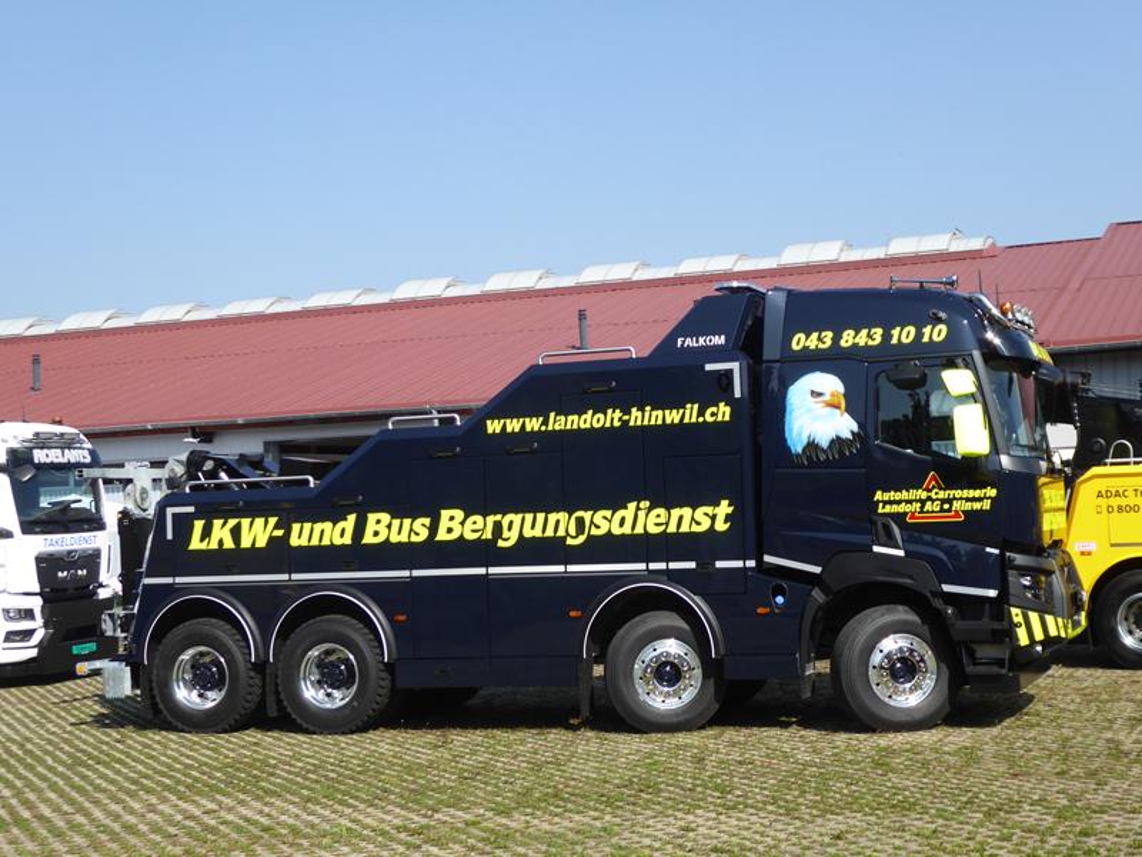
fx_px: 1781
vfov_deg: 27.0
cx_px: 571
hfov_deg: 35.5
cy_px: 428
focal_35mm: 54
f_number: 4.1
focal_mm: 9.6
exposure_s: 1/640
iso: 100
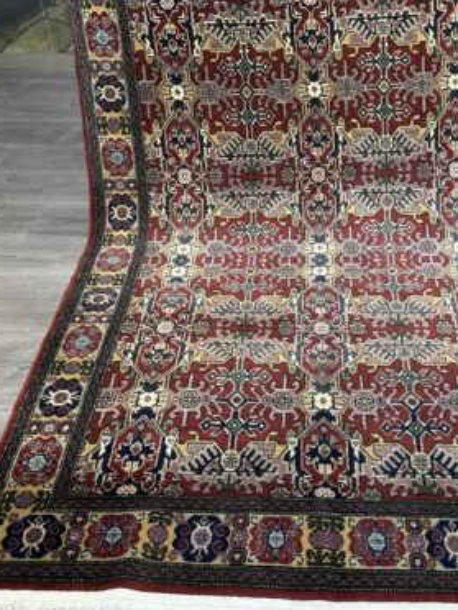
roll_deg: +2.4
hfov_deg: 33.3
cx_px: 309
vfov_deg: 43.7
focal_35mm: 43
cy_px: 348
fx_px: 759
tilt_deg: -40.0
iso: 80
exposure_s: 1/100
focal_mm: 6.86
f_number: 1.78
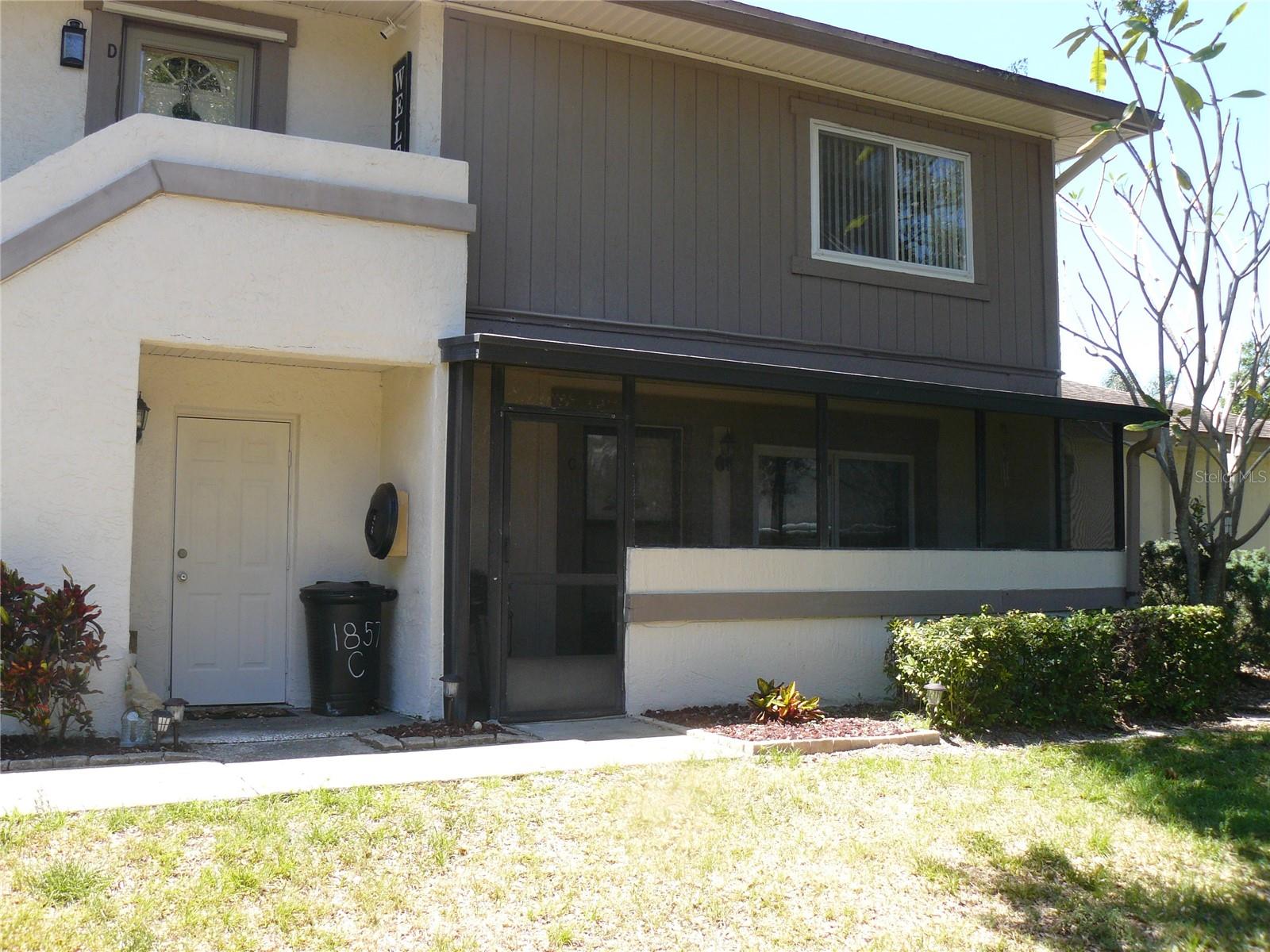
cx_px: 635
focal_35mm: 36
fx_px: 1321
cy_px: 476
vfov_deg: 39.7
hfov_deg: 51.4
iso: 100
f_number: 4
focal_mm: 6
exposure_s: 1/160
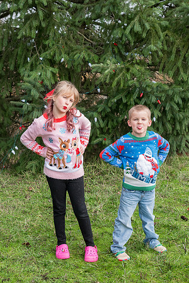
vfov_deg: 38.2
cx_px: 94
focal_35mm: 52
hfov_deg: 26.0
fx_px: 409
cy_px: 142
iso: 320
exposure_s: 1/320
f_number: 5
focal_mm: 35
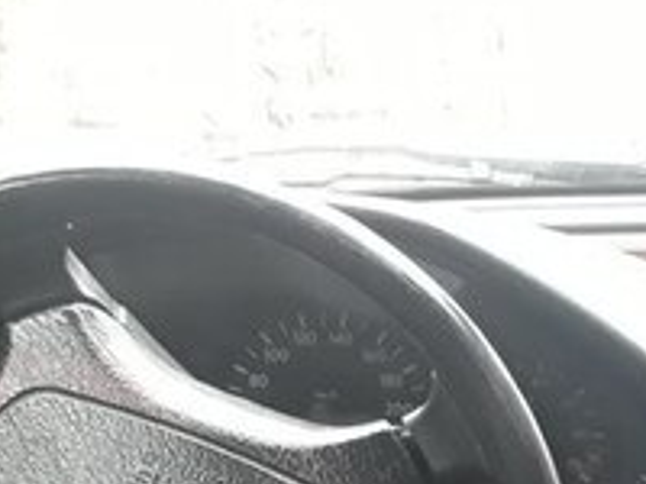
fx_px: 1661
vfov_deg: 15.2
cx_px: 953
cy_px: 753
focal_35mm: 89
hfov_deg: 19.4
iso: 125
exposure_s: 1/33
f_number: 1.9
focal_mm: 3.6
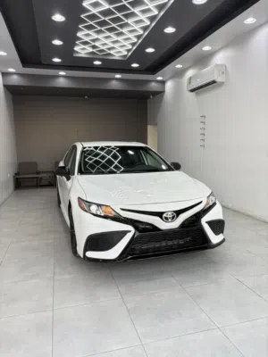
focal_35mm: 26
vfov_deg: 67.3
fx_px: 268
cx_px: 134
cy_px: 178
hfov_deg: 53.1
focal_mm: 5.96
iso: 50
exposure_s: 1/233
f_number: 1.6
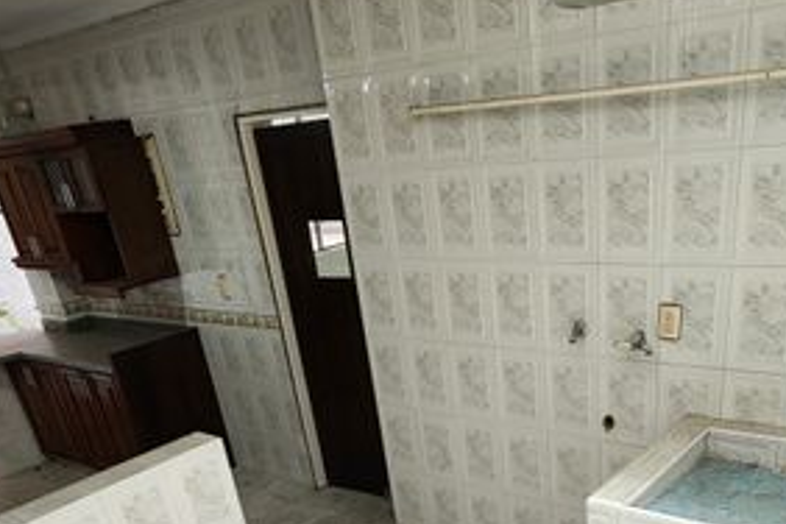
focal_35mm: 32
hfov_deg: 58.4
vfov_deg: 35.5
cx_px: 461
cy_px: 569
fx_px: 699
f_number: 2.2
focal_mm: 2.2
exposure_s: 1/60
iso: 100
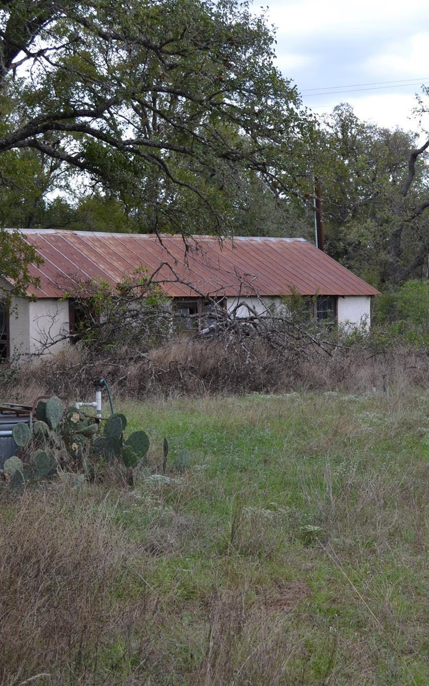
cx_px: 205
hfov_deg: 16.5
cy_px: 347
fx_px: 1478
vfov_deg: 26.1
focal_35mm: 79
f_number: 5.6
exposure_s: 1/125
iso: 100
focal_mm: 34
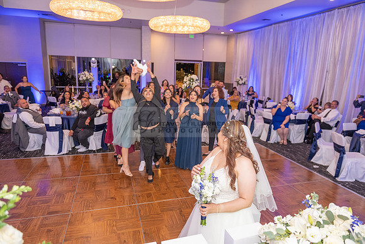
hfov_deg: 73.7
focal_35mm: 24
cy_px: 122
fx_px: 243
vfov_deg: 53.2
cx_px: 182
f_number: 3.5
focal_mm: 24
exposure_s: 1/200
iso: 1600
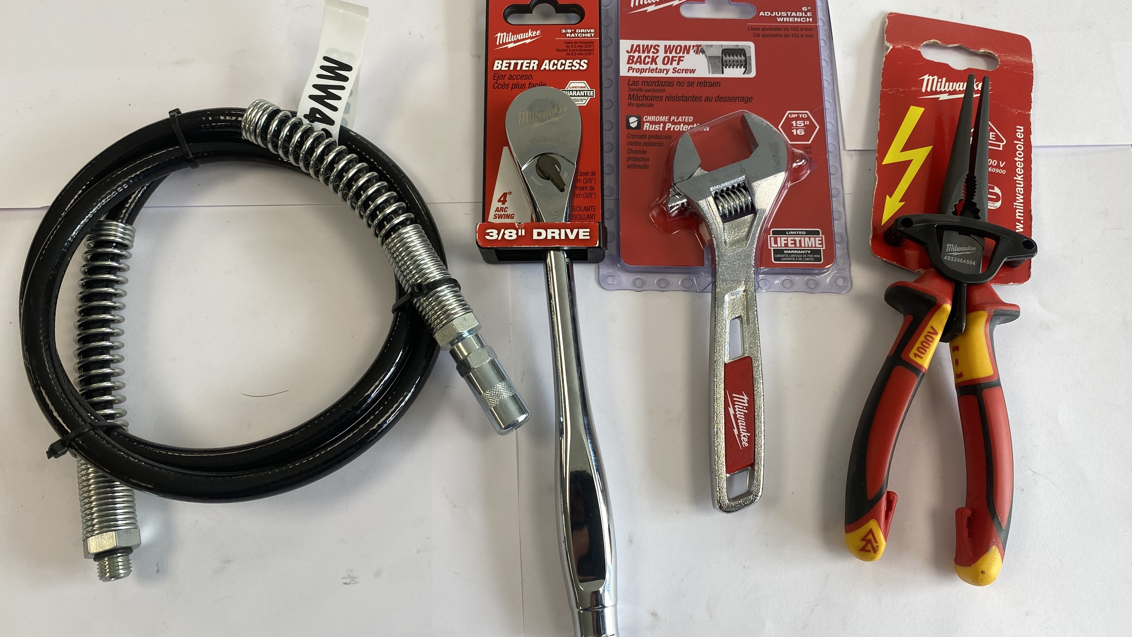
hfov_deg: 66.1
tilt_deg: -73.7
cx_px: 569
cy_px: 290
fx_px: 870
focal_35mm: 29
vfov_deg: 40.1
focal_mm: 4.25
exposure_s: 1/100
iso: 32
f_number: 1.8
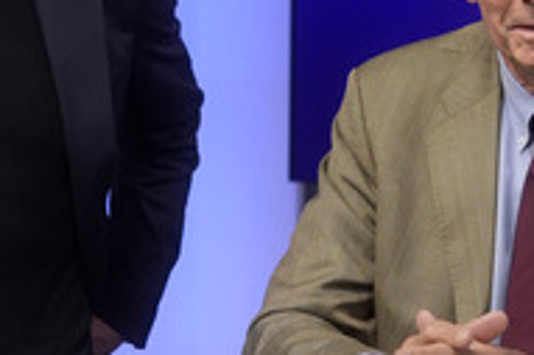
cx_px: 231
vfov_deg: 12.8
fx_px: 1571
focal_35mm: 106
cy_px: 53
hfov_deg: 19.3
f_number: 2.2
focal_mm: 30
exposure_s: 1/250
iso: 640
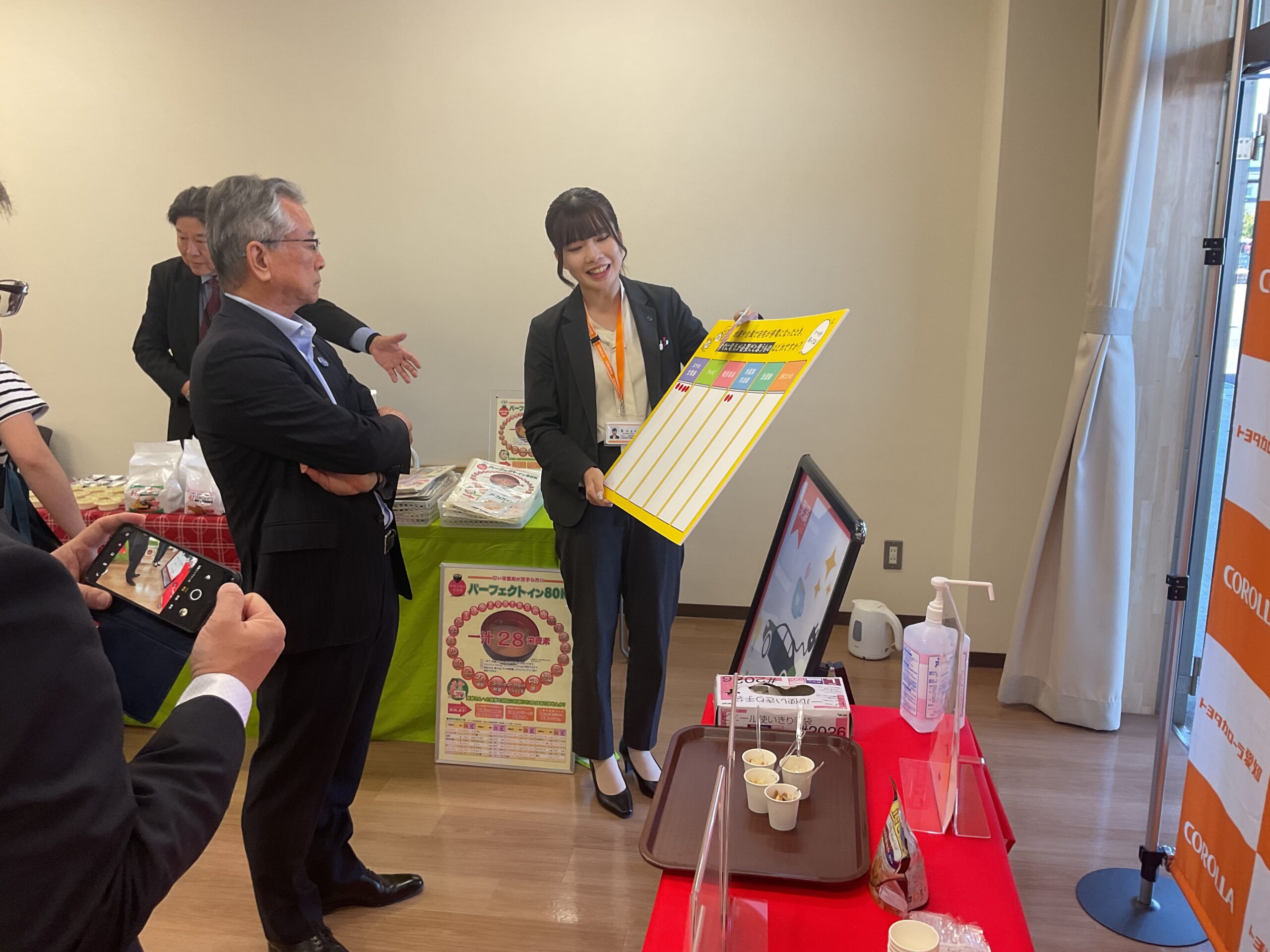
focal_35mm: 29
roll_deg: -0.1
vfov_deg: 48.2
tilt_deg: -11.8
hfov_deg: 61.7
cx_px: 635
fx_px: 1064
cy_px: 476
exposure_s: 1/120
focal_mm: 3
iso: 50
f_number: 1.8
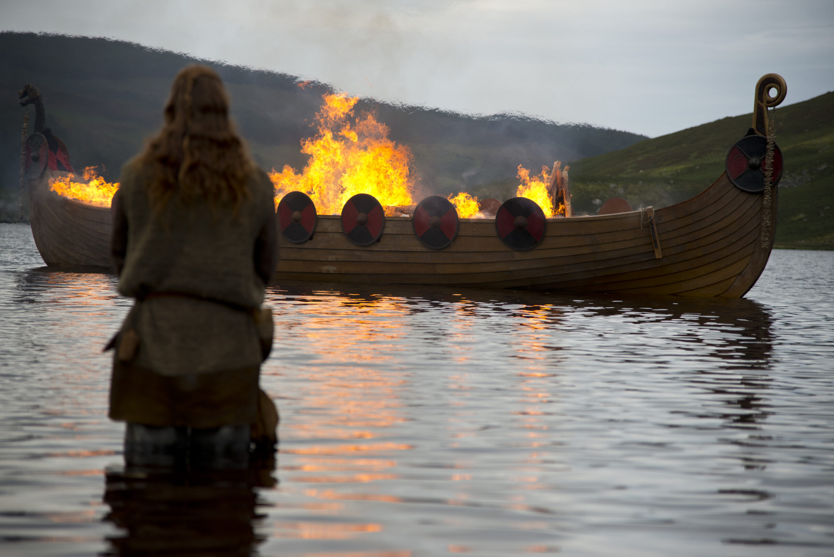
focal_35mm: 120
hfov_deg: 17.1
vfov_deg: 11.4
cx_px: 417
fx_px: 2780
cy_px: 278
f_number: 4
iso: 100
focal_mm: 120
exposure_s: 1/400
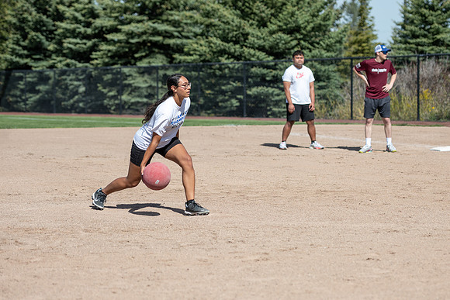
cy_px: 145
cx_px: 272
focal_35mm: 131
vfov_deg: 10.5
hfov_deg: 15.6
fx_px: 1638
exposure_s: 1/2000
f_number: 2.8
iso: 64
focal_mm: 98
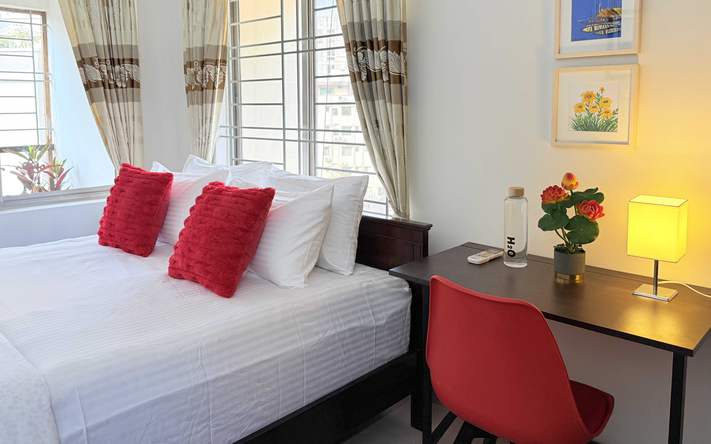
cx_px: 350
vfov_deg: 44.1
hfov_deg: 66.5
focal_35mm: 28
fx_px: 543
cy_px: 158
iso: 125
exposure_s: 1/243
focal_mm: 6.76
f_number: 1.78
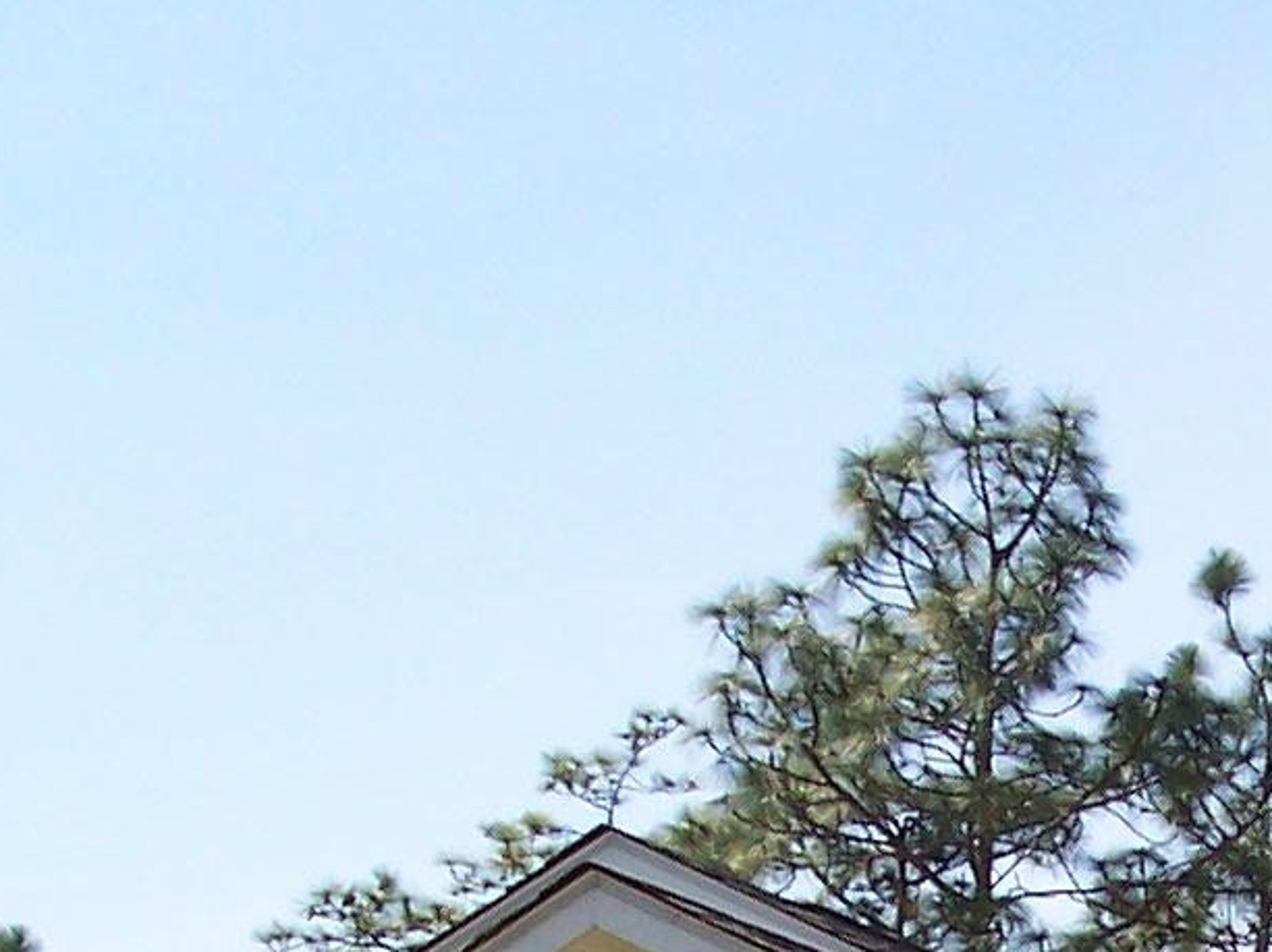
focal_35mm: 160
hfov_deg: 12.1
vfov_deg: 9.0
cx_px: 1469
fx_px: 5876
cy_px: 1547
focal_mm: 8
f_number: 4.8
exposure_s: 1/500
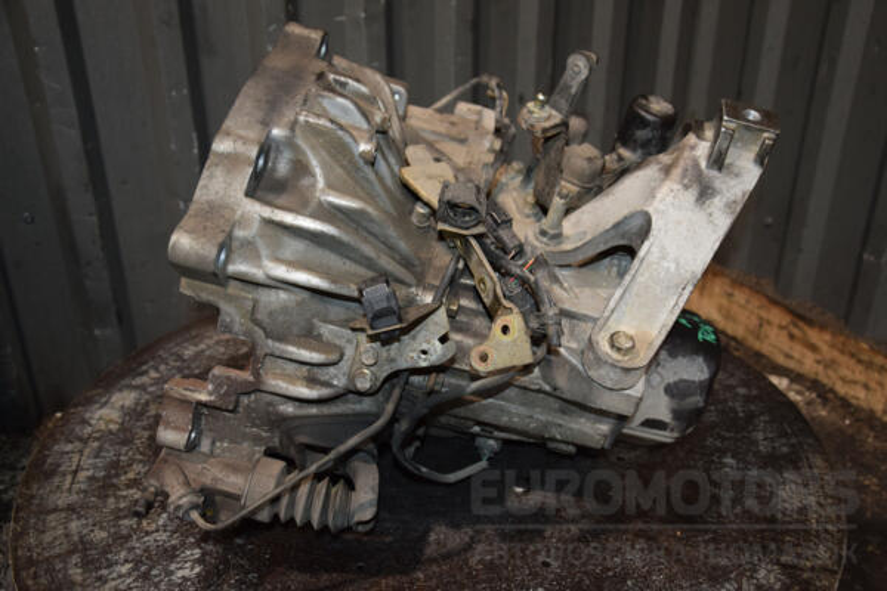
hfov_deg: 51.3
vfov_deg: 35.5
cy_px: 296
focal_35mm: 38
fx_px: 924
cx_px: 444
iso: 800
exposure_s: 1/60
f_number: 5
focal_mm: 25
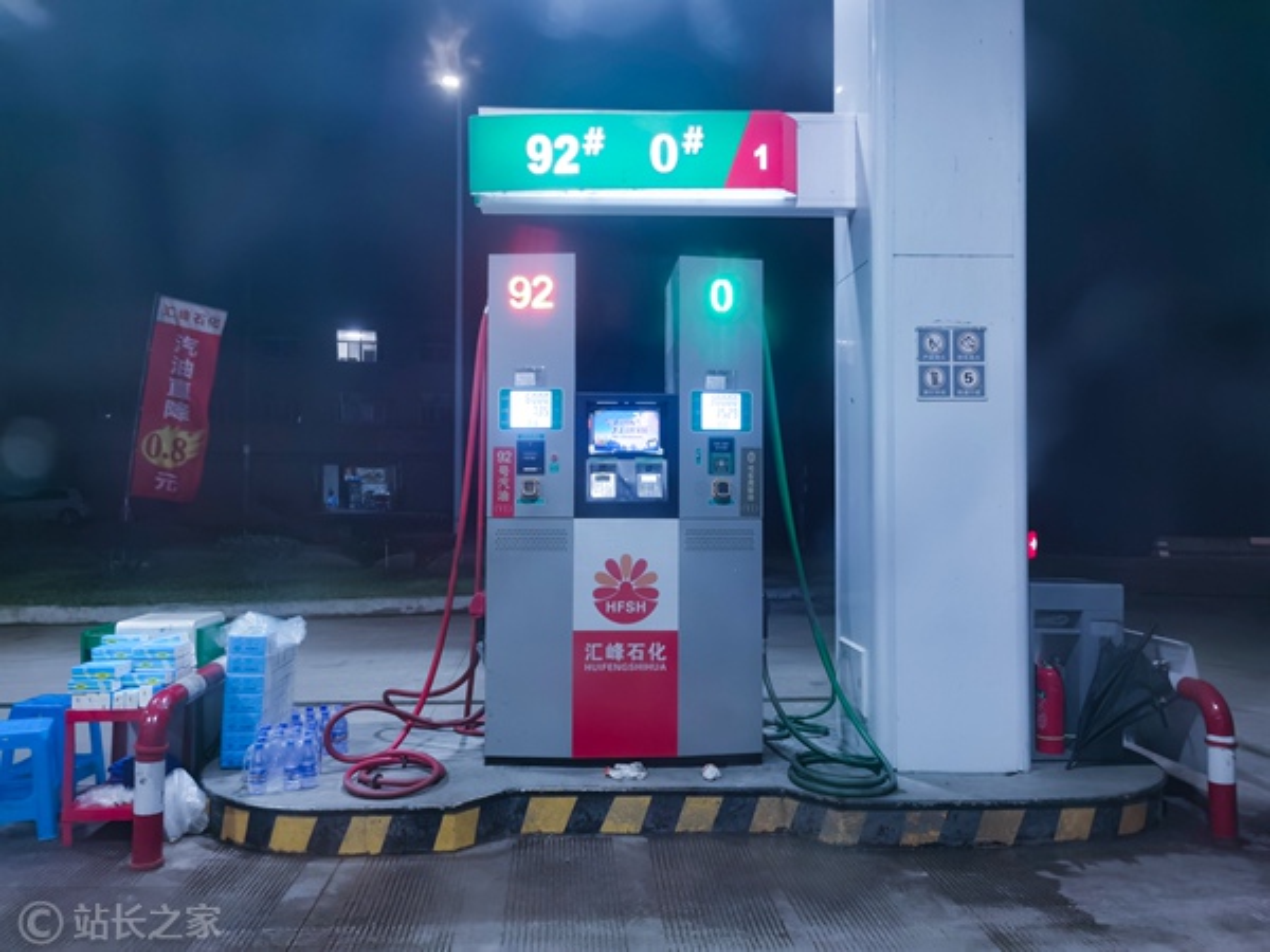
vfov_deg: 51.4
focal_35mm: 27
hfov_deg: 65.3
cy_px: 476
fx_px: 991
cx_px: 635
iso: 640
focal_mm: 5.56
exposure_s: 1/25
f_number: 1.6
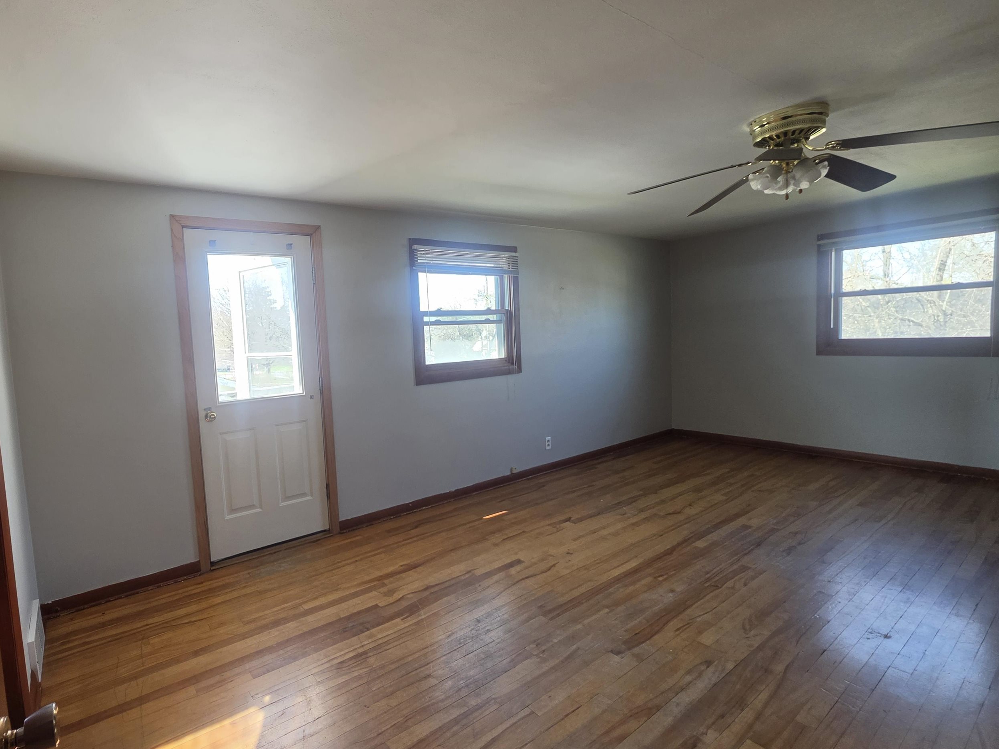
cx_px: 385
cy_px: 377
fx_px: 462
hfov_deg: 92.9
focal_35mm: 16
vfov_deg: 78.1
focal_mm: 2.2
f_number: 1.9
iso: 125
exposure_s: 1/120
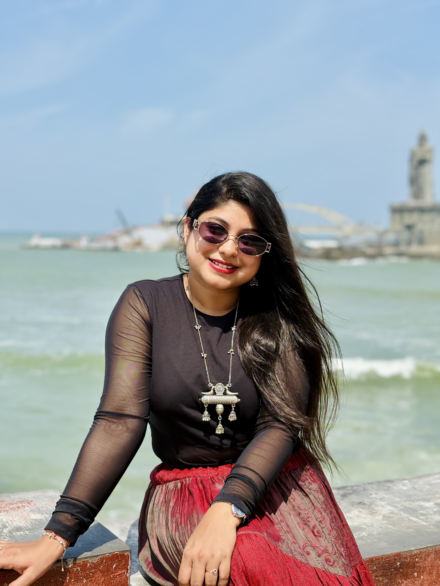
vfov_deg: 36.8
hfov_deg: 28.0
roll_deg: -1.2
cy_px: 293
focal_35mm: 52
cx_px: 220
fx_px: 881
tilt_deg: -3.7
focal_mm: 5.96
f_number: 1.6
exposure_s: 1/5348
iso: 40
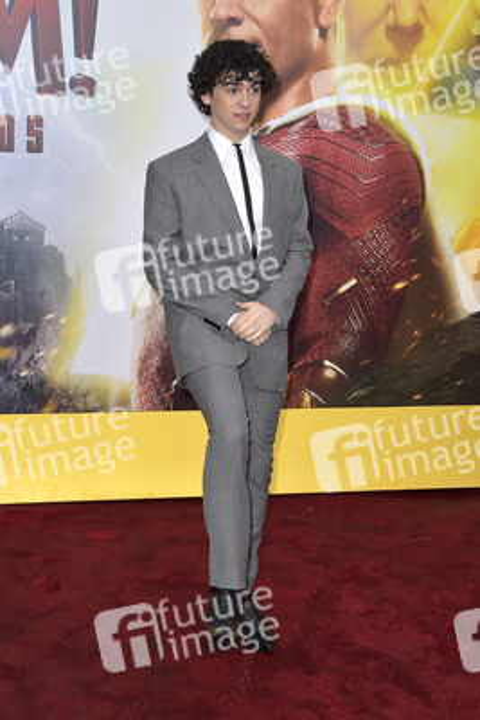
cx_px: 240
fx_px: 799
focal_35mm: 40
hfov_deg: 33.4
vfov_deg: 48.4
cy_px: 360
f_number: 6.3
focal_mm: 40
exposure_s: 1/250
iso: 320
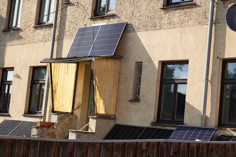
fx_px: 518
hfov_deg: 25.7
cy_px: 78
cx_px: 118
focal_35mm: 79
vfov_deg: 17.3
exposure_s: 1/320
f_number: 4
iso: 100
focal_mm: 29.1
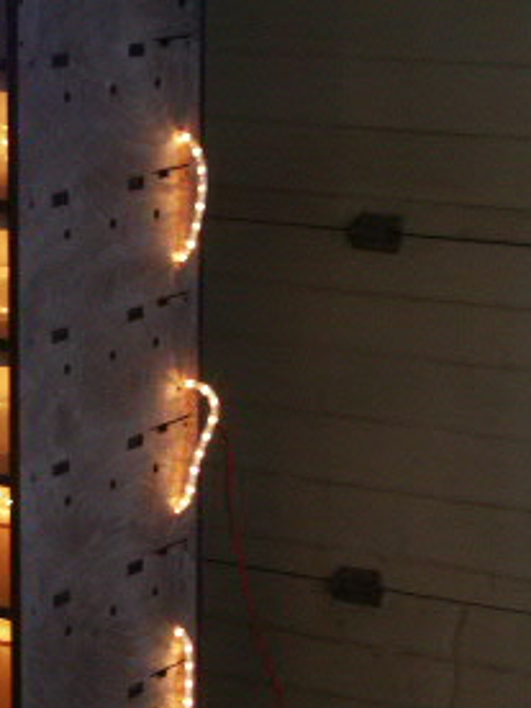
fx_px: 2986
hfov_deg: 10.1
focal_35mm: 146
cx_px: -38
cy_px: 431
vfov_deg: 13.5
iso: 200
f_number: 3.2
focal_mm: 15.71
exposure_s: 1/10
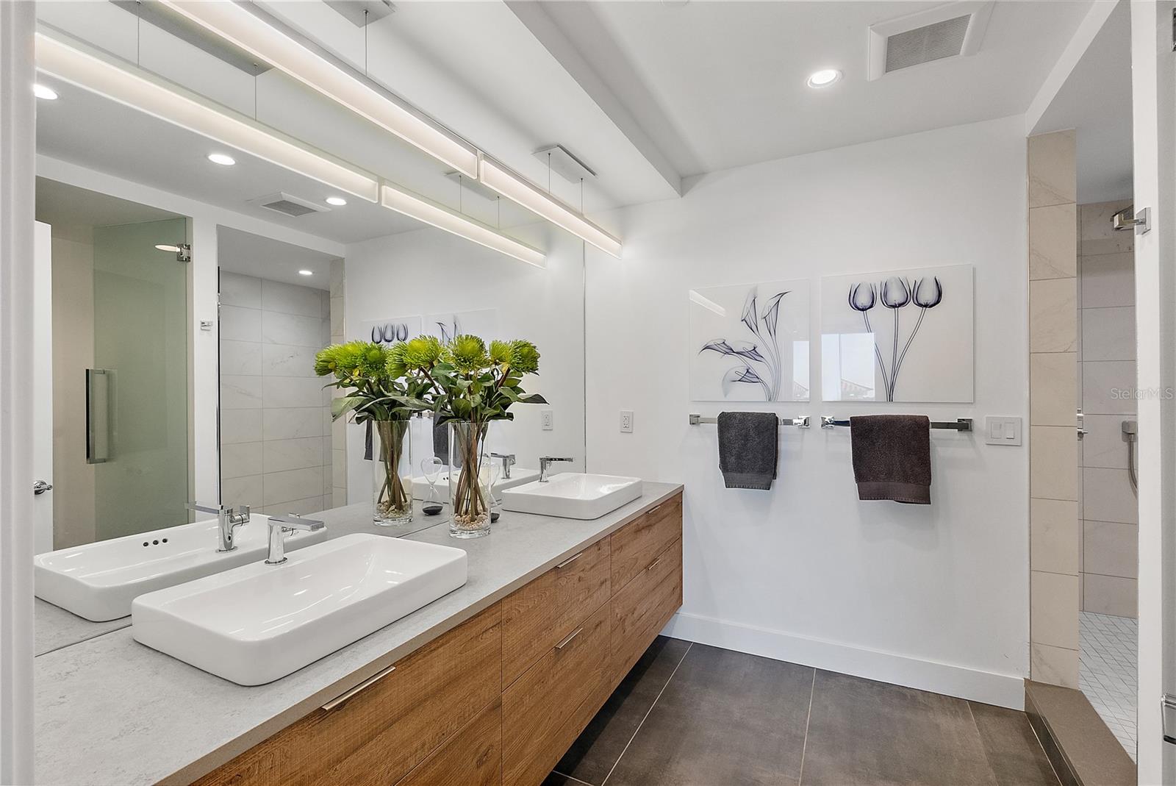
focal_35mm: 16
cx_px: 588
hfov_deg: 96.7
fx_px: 523
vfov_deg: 73.8
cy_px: 393
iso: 1600
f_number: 10
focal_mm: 16
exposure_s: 1/125
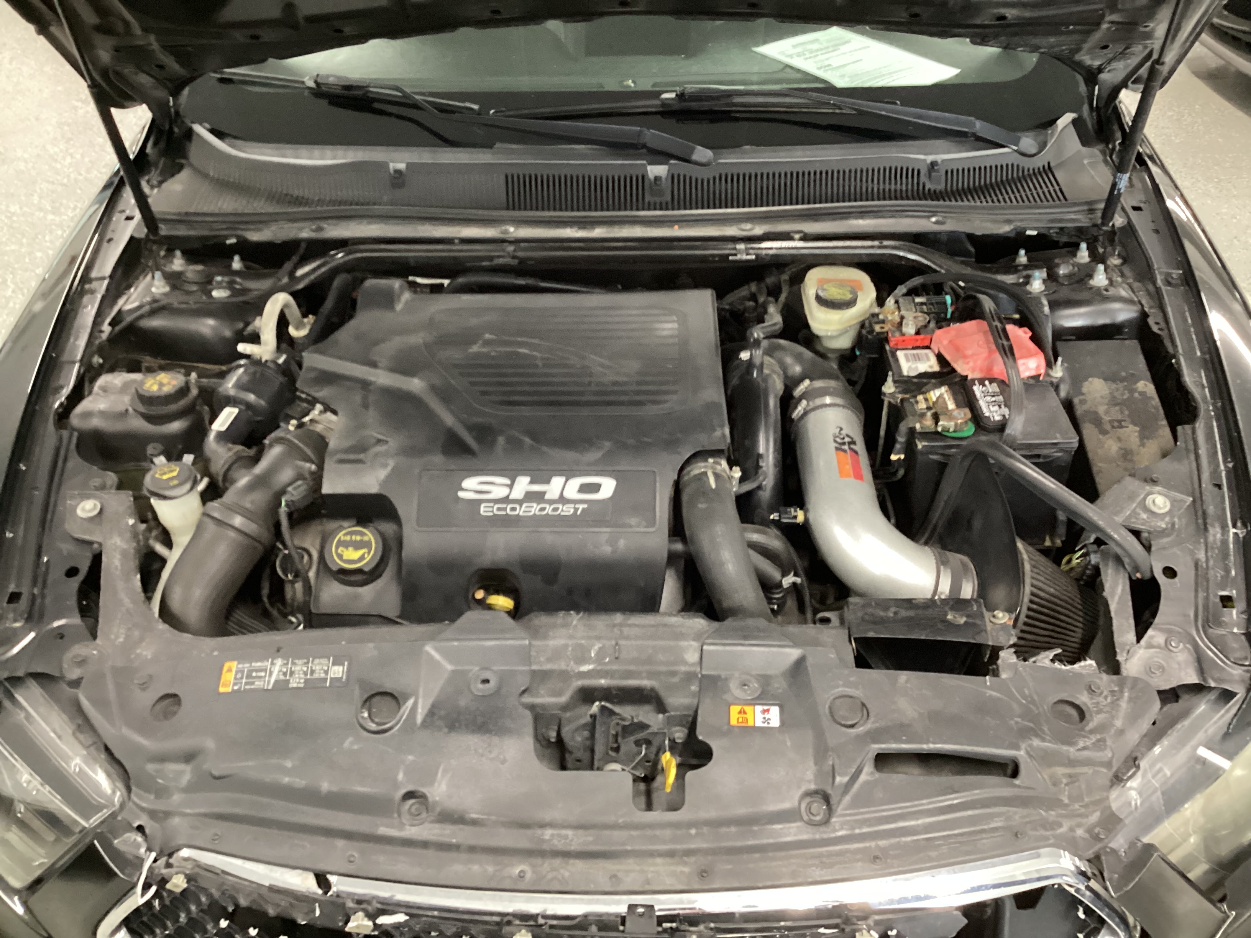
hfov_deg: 58.4
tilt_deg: -38.0
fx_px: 1120
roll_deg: +1.1
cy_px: 469
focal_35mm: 31
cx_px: 626
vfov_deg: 45.4
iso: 400
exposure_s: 1/25
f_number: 2.4
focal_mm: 3.3
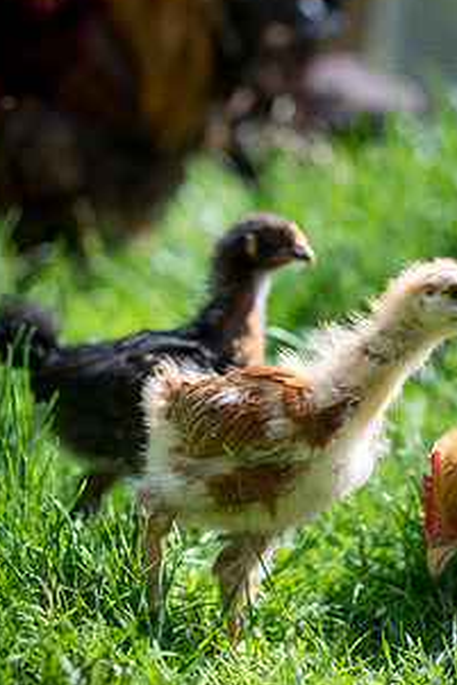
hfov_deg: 10.8
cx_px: 309
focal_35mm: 127
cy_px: 369
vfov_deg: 16.1
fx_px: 2415
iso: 560
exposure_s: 1/2500
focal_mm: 85
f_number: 3.2
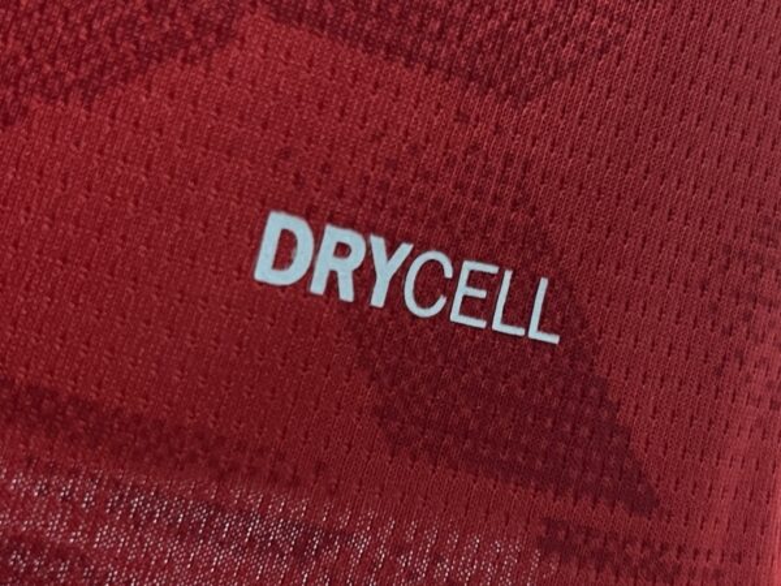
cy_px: 293
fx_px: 587
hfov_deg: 67.3
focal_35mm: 26
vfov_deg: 53.1
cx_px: 390
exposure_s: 1/50
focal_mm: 5.7
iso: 320
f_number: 1.5
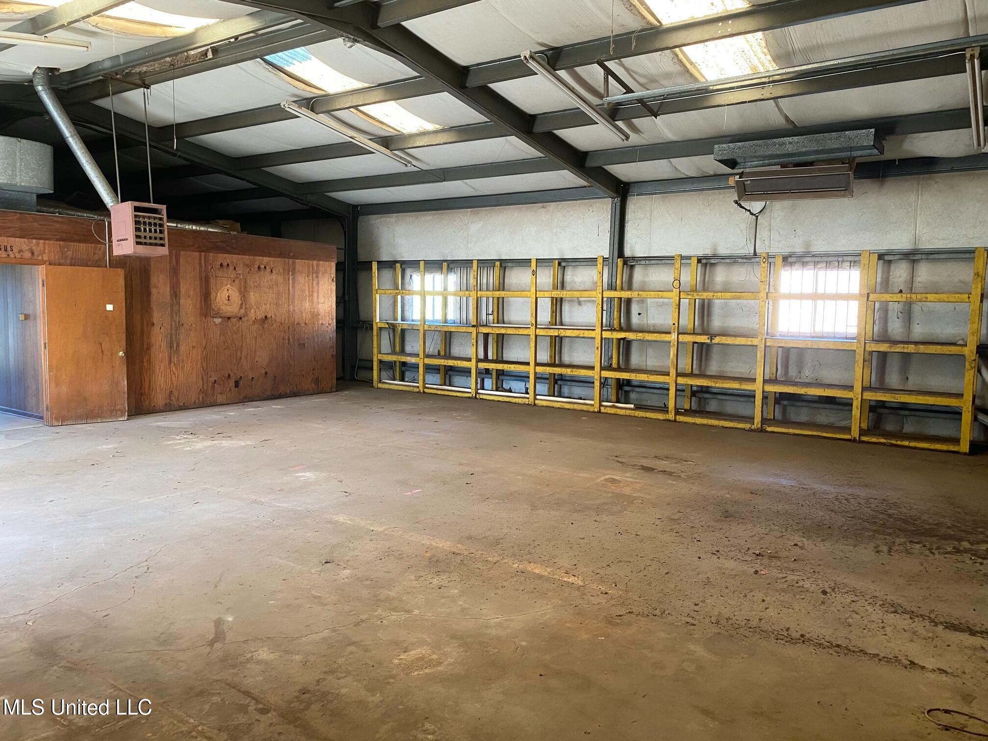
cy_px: 370
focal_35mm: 26
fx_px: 742
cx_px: 494
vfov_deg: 53.1
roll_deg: -1.5
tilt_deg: -5.0
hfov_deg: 67.3
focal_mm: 4.25
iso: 160
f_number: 1.8
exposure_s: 1/60
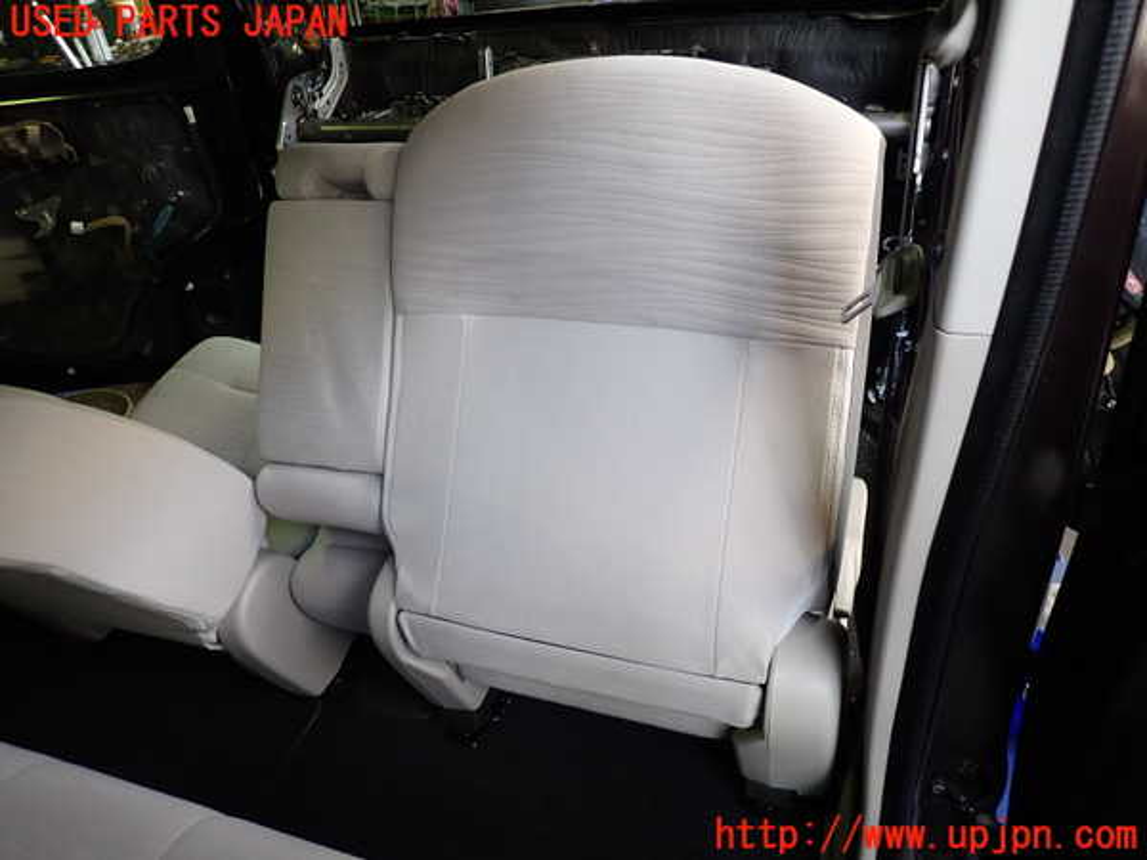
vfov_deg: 54.9
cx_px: 574
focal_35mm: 25
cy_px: 430
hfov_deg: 69.4
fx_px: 828
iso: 200
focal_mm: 4.5
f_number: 2
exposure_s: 1/100
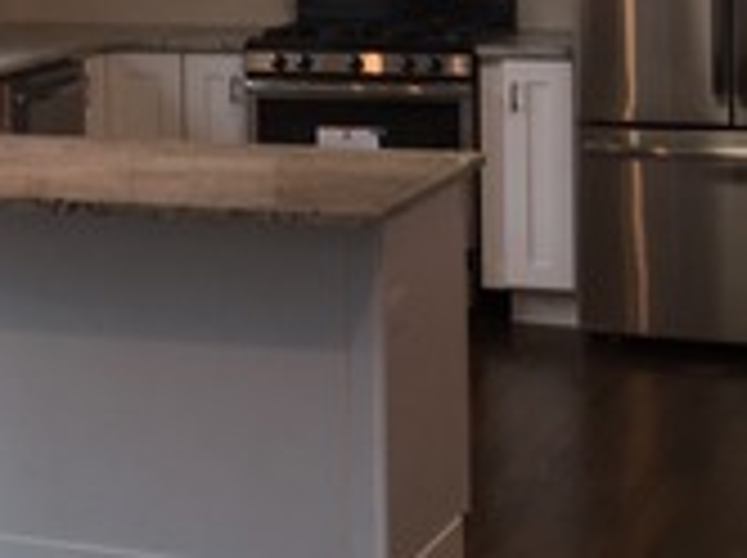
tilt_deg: -4.1
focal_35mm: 112
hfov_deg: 16.7
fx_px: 2413
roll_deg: +1.4
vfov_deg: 13.0
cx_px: -184
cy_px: 18
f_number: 2.2
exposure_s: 1/40
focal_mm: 4.15
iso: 32
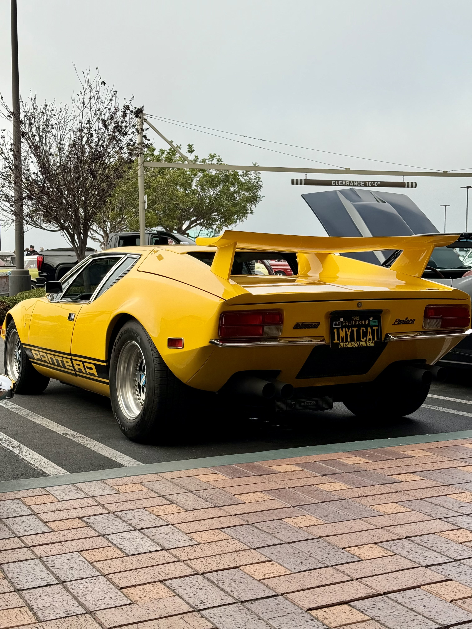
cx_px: 236
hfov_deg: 30.3
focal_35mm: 48
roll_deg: -0.2
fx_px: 873
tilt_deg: -2.9
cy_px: 314
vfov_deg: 39.7
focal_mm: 6.76
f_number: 1.78
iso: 80
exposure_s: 1/1484
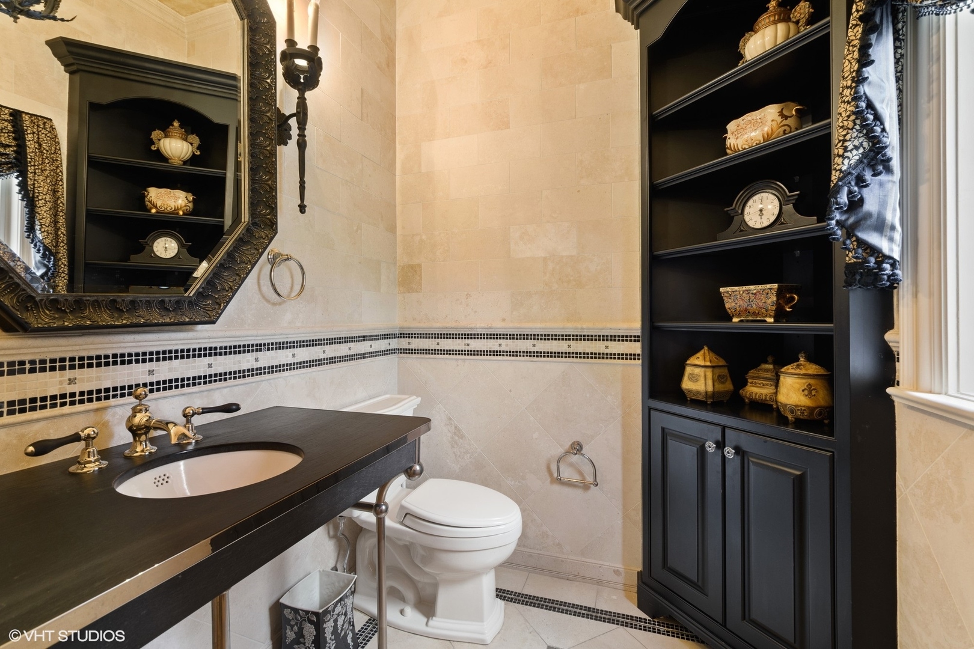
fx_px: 406
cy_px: 324
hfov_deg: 100.4
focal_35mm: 15
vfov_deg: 77.3
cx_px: 487
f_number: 8
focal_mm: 10
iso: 200
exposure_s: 1.6
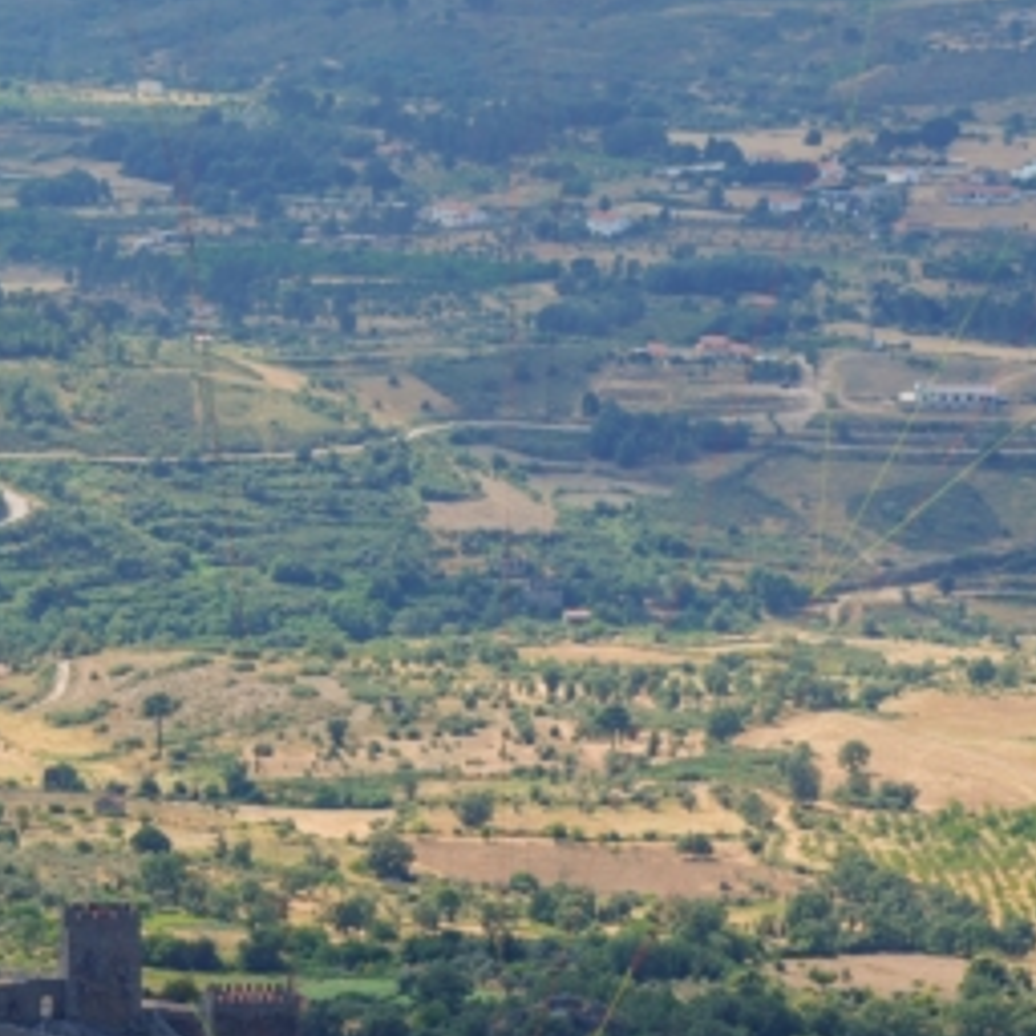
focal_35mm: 328
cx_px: 490
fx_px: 11106
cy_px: 540
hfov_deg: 5.3
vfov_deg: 5.3
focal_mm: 96
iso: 100
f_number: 5
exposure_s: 1/640
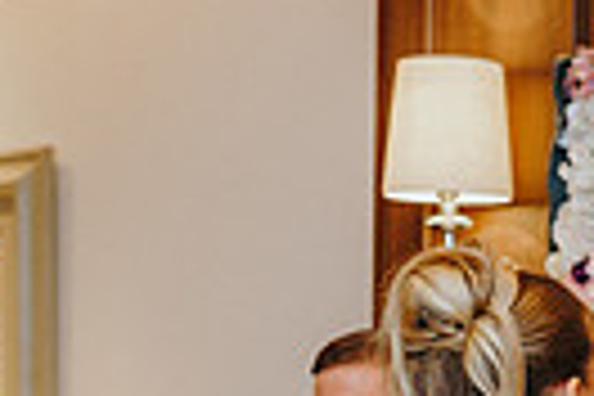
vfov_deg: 8.5
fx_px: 2541
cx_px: 662
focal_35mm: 154
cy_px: 745
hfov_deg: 13.1
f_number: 2.2
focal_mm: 35
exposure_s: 1/200
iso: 1000
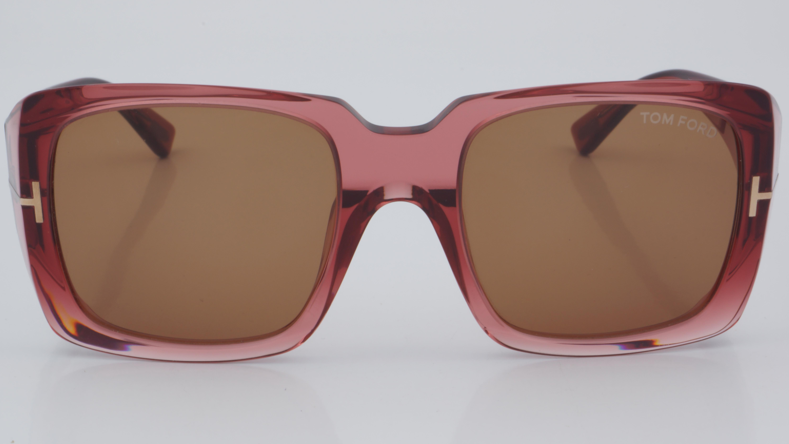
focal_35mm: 87
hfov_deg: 24.6
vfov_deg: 14.0
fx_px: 1810
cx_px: 394
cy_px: 225
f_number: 32
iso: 100
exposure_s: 1/4
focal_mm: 55
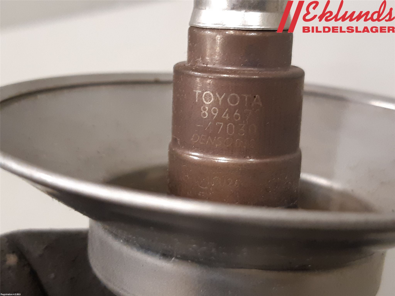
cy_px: 148
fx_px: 297
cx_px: 198
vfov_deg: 53.1
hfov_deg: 67.3
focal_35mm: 26
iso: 250
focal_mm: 3.93
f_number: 1.7
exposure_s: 1/50
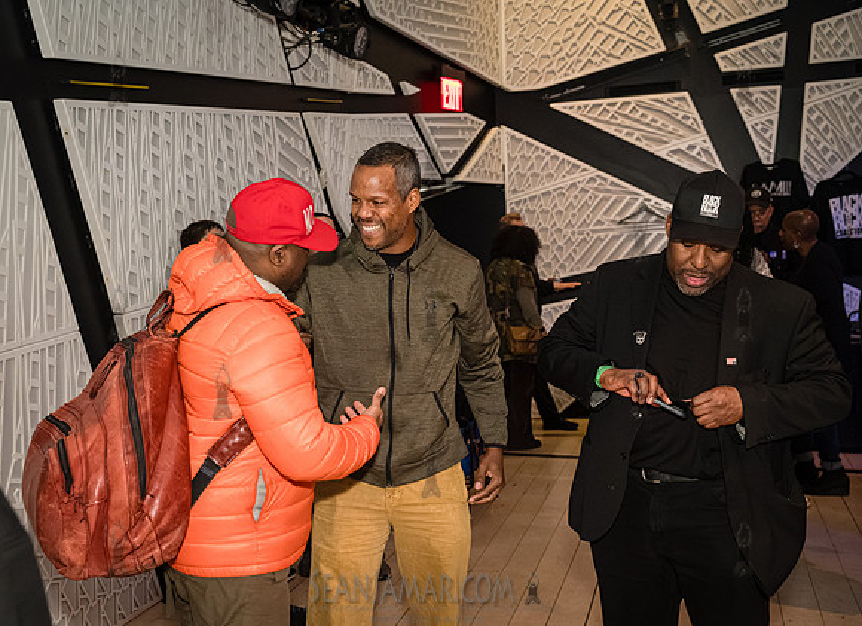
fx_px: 1008
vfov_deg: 34.4
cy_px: 346
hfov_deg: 46.0
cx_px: 343
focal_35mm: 41
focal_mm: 35
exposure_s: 1/400
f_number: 3.5
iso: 10000
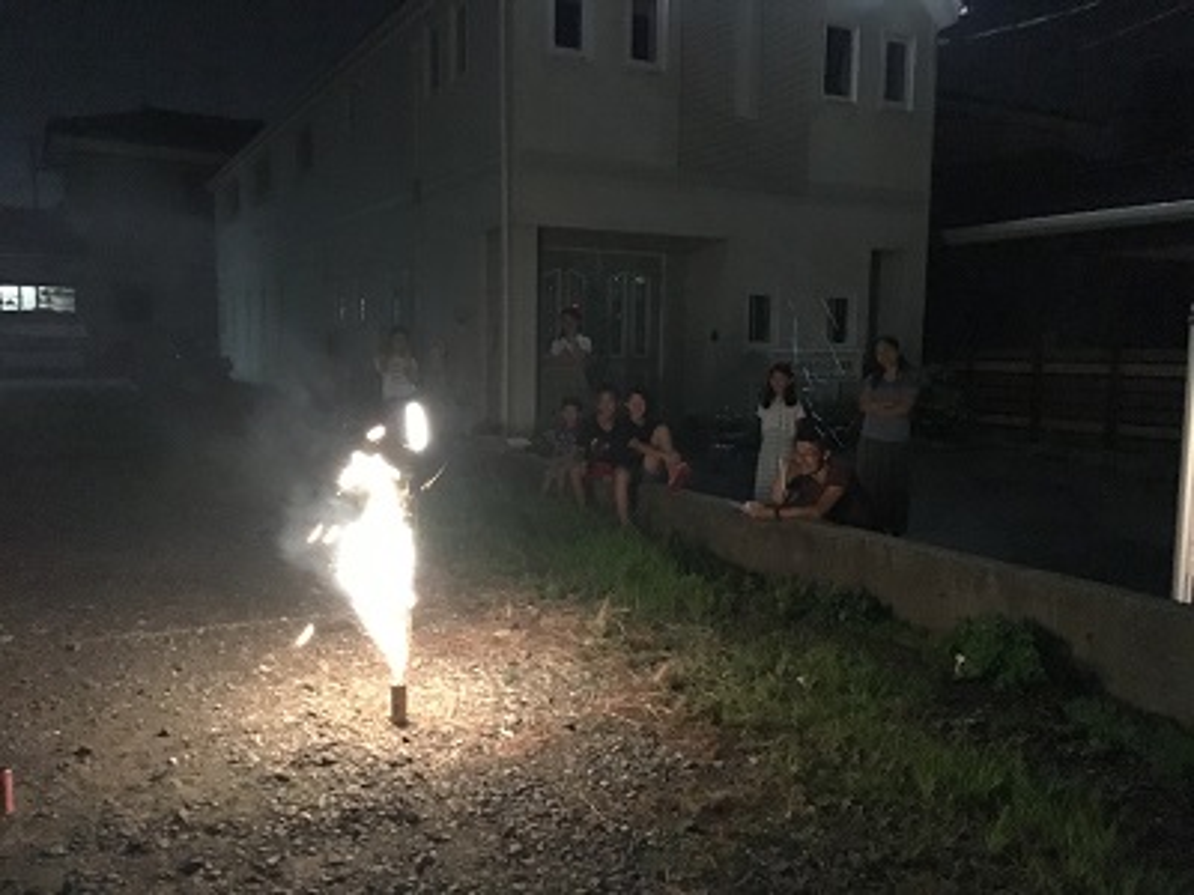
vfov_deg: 48.2
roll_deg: -1.9
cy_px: 448
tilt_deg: -5.8
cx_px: 597
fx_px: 1000
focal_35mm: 29
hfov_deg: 61.7
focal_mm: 4.15
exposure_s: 1/15
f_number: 2.2
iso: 1600
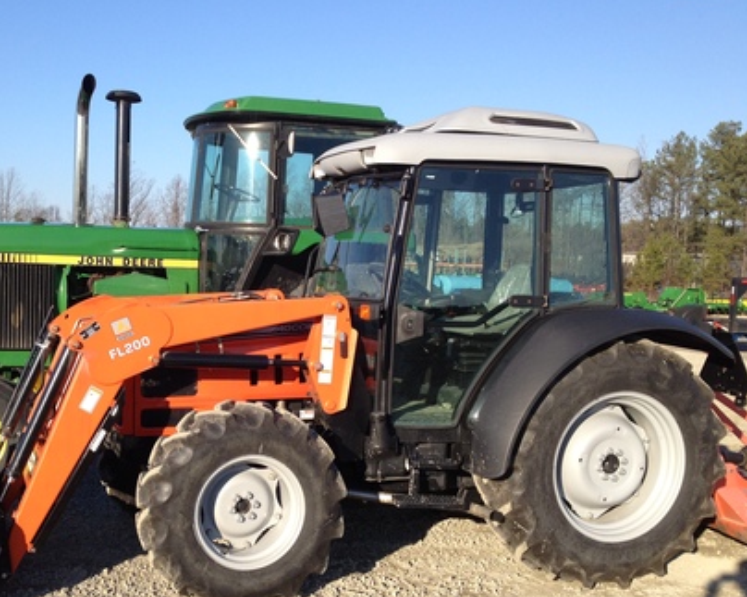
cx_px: 251
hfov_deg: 39.9
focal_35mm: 46
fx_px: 1017
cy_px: 359
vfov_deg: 32.6
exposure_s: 1/968
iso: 64
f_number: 2.4
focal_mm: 4.28
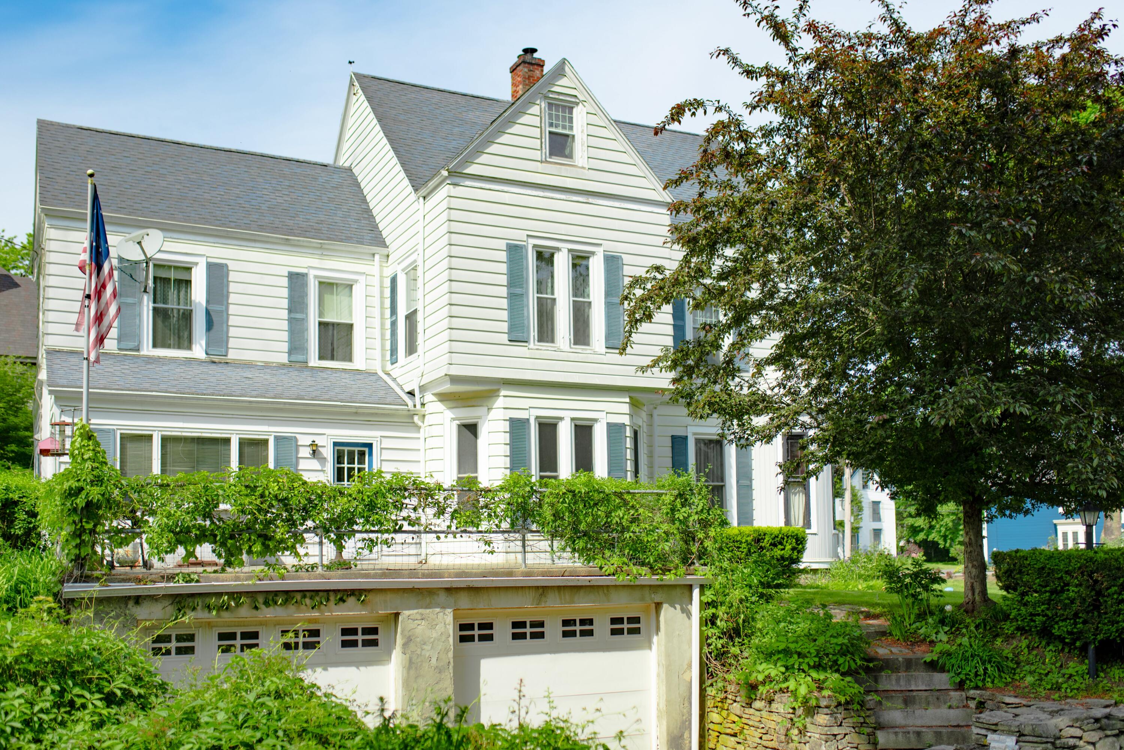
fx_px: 1093
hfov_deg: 54.4
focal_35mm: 35
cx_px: 562
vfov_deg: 37.9
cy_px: 375
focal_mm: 35
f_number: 2.2
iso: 100
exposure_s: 1/4000
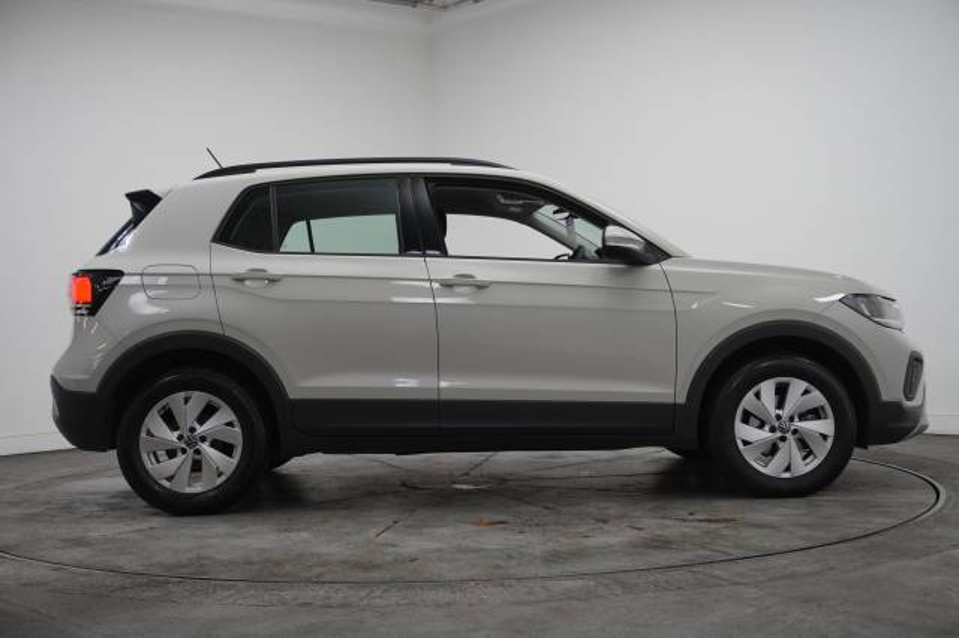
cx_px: 480
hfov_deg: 46.4
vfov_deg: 31.9
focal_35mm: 42
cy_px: 319
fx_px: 1118
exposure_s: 1/200
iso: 1250
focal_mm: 28
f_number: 4.5
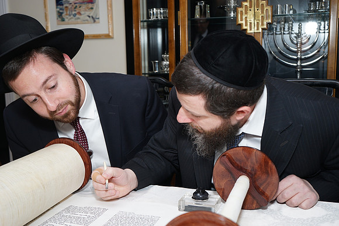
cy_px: 113
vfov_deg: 34.2
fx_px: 367
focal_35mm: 39
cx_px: 170
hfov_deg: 49.5
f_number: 5.6
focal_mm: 39
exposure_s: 1/80
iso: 320
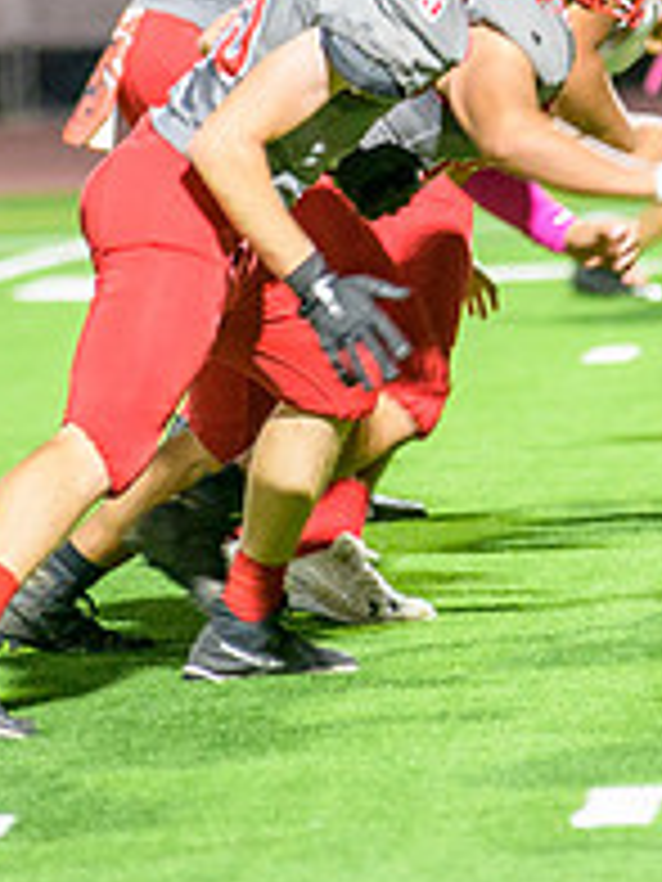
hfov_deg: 2.6
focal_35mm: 569
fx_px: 14509
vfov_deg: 3.5
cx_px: 419
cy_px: 196
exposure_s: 1/250
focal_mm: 200
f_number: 2.8
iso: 1600
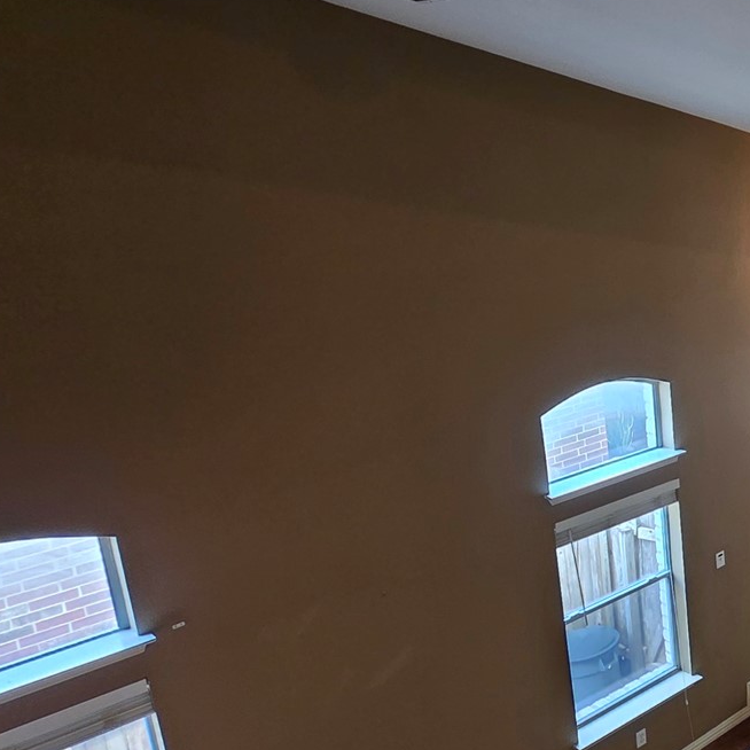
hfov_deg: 34.1
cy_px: 350
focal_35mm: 36
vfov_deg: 46.0
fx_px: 882
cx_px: 956
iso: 640
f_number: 1.9
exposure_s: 1/60
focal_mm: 2.2
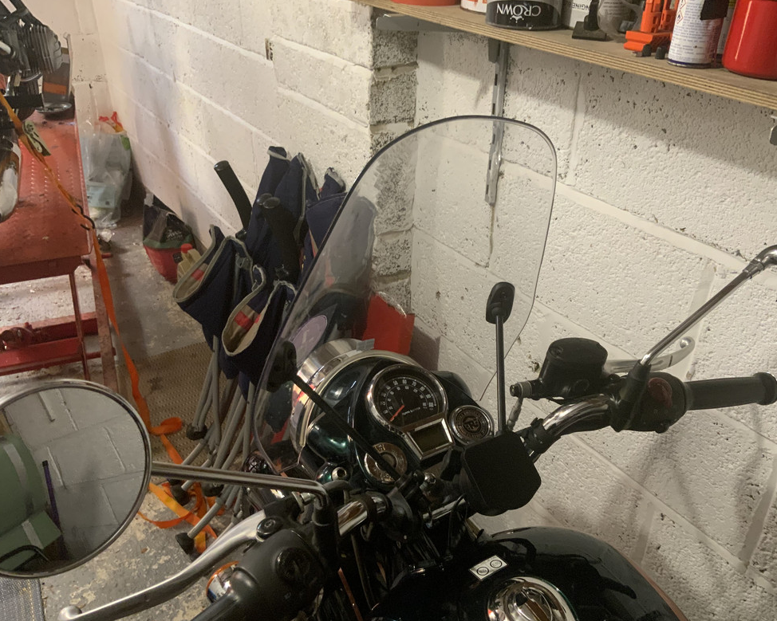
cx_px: 415
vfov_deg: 47.1
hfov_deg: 57.1
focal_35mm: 31
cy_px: 316
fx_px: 713
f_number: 1.8
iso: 250
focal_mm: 3
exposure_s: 1/60
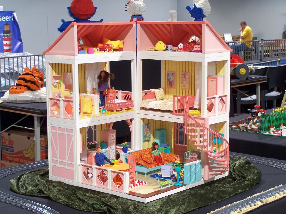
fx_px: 620
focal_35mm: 75
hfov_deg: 26.0
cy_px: 107
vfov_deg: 19.6
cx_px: 143
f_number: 3.2
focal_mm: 12.4
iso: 80
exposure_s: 1/3
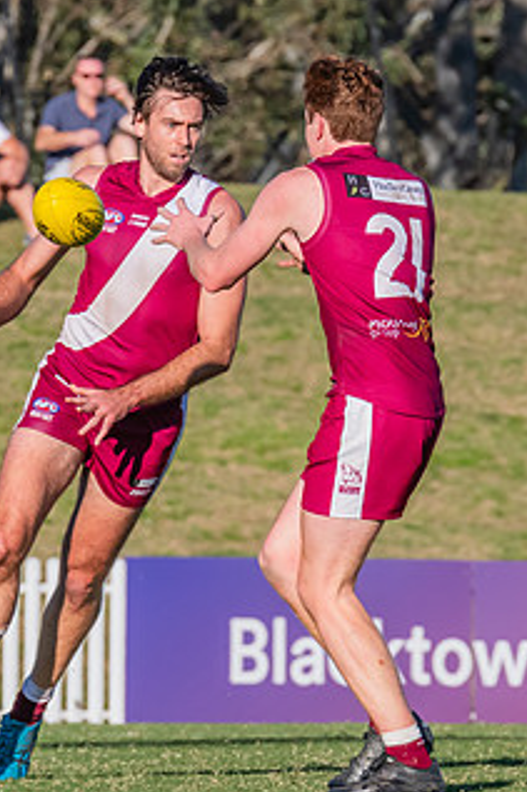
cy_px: 407
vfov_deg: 1.9
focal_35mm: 1082
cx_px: 197
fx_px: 23783
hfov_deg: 1.3
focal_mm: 420
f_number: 13
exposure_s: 1/1250
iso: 800
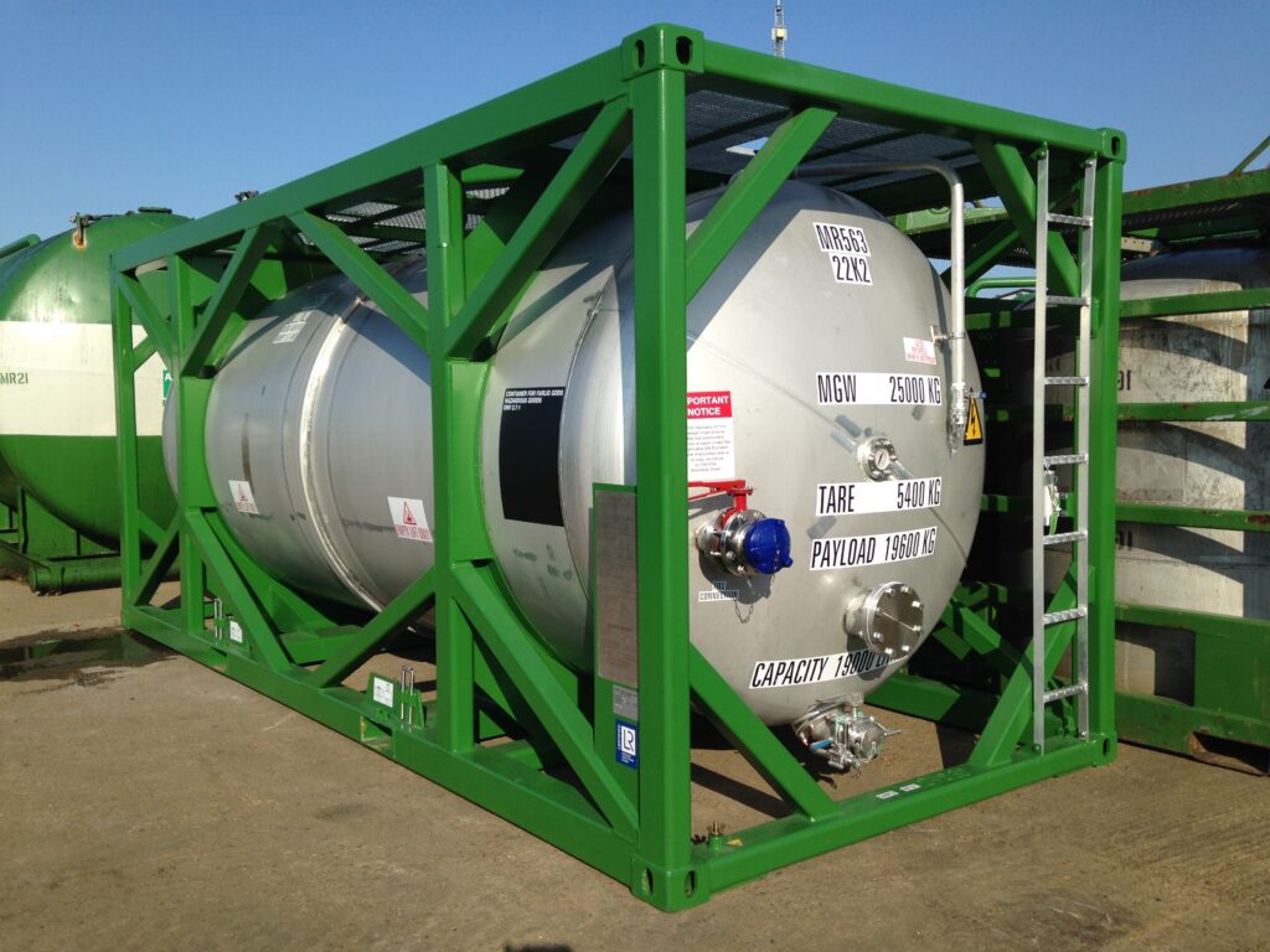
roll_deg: +1.4
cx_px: 635
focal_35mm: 33
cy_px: 476
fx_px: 1211
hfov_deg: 55.4
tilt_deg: -4.7
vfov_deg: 42.9
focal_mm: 4.12
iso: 50
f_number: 2.4
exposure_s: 1/1869
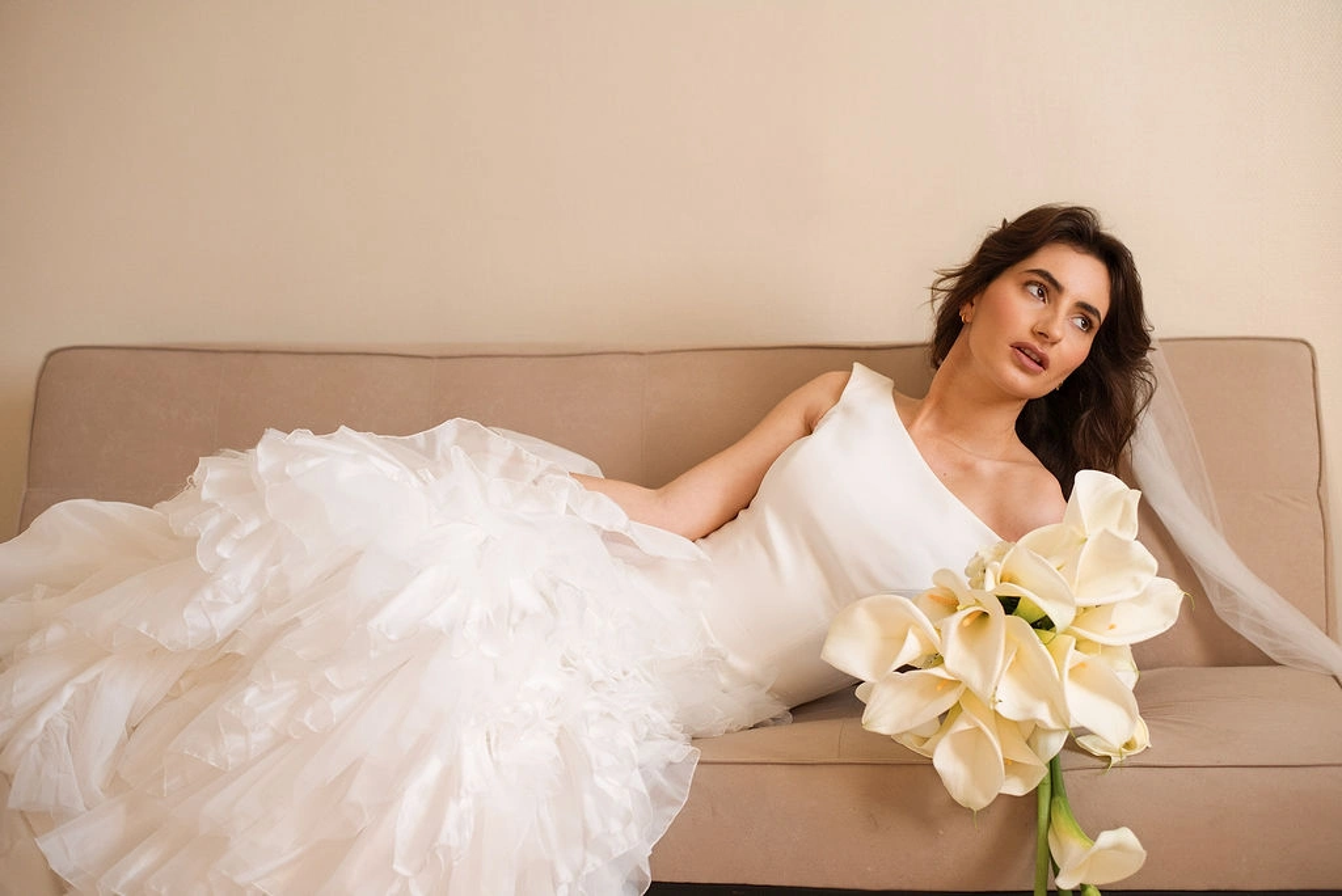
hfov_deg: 39.6
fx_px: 1865
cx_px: 671
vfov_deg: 27.0
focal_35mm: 50
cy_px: 448
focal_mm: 50
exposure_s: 1/125
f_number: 2.8
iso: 125
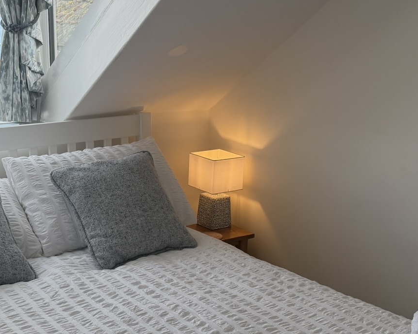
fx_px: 693
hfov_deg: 33.5
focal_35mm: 56
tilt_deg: -10.4
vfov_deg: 27.1
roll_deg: -0.6
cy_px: 136
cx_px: 162
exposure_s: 1/888
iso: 100
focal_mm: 6.76
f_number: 1.78
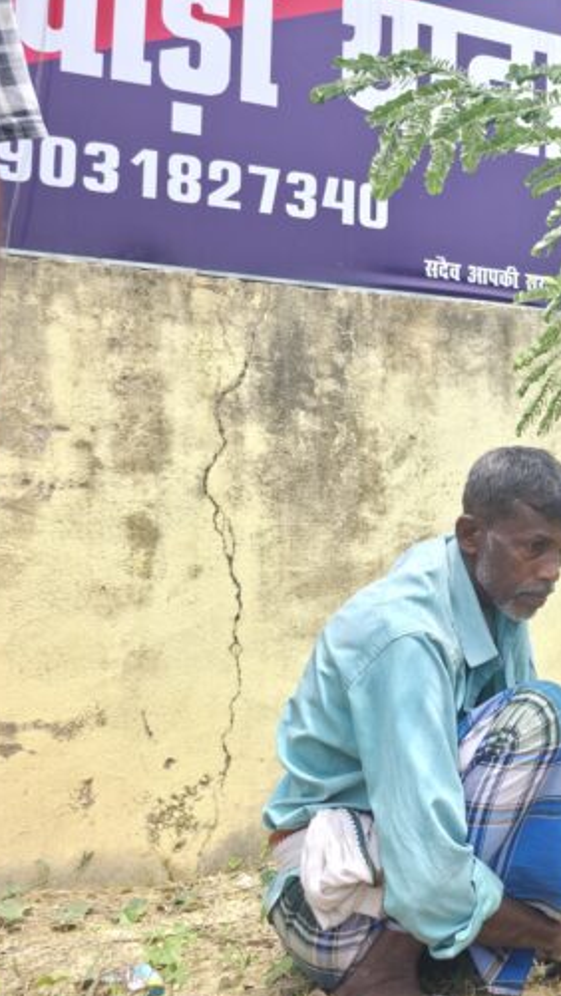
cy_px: 513
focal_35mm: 36
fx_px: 952
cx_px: 658
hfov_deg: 28.8
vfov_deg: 55.3
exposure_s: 1/1144
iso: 50
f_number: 1.7
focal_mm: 6.3
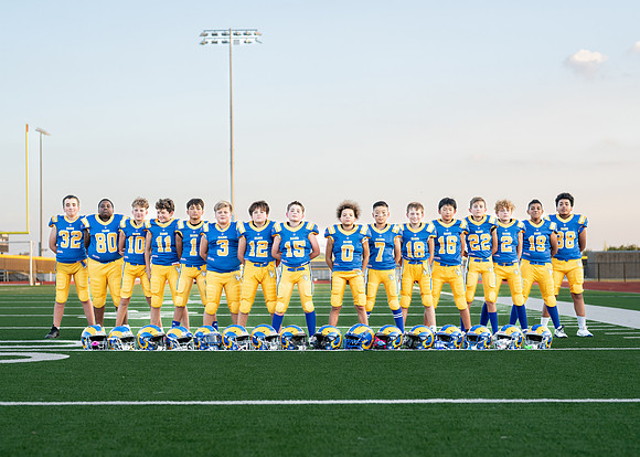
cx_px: 323
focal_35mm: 66
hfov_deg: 29.9
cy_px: 275
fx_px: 1198
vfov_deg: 21.6
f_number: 2.2
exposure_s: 1/320
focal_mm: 50
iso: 160
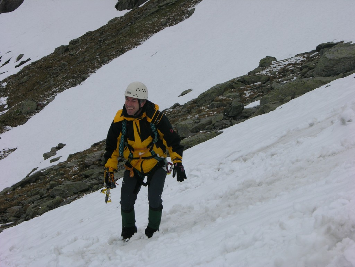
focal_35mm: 93
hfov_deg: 21.1
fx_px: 954
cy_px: 134
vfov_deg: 15.9
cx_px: 178
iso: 50
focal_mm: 23.7
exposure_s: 1/426
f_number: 5.7
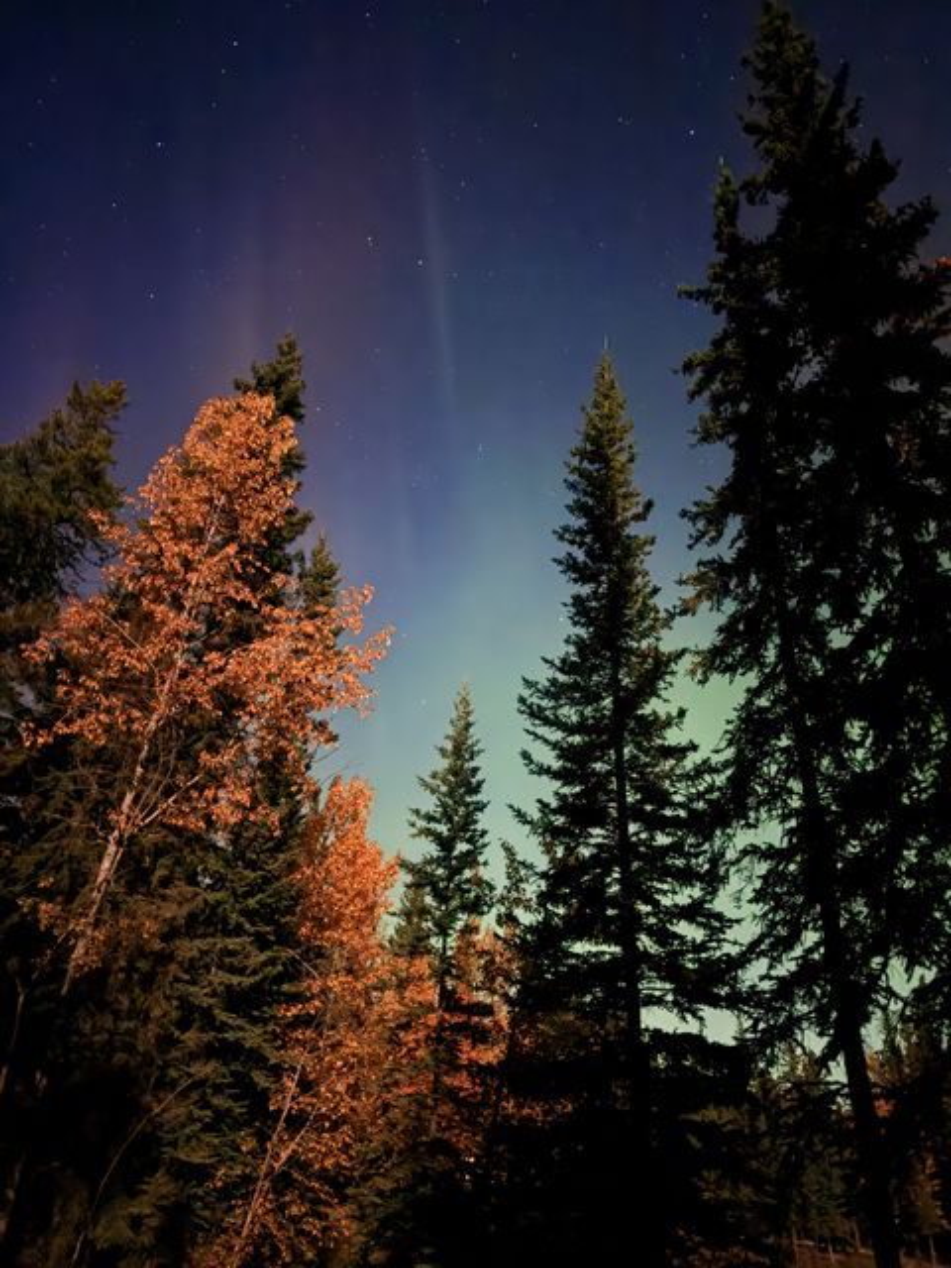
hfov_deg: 56.8
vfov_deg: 71.6
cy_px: 634
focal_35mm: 24
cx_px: 476
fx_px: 879
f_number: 1.78
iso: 10000
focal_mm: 6.76
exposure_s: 1
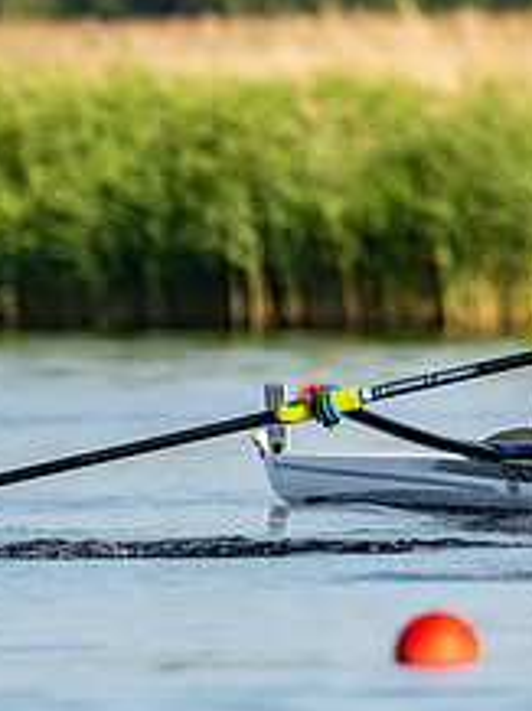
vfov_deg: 1.3
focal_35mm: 1535
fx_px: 31516
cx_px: 558
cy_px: 258
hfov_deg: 1.0
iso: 320
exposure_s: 1/2500
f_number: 4.5
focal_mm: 400
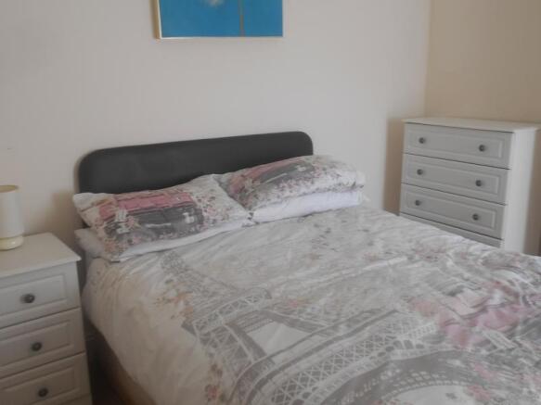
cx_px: 270
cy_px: 202
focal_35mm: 34
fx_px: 531
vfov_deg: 41.8
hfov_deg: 54.0
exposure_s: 1/30
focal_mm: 5.8
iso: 80
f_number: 3.6
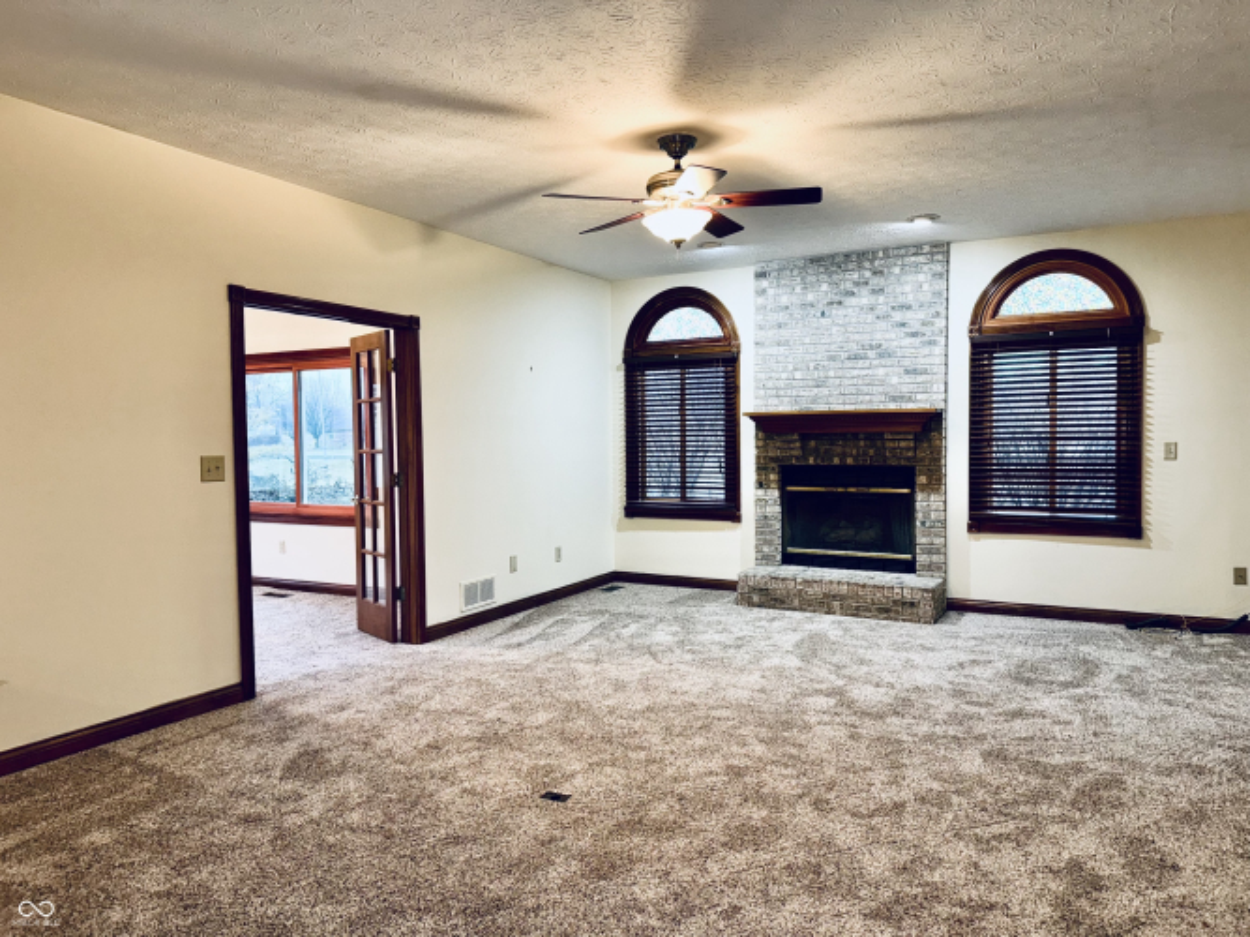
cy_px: 468
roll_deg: +0.3
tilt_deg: -2.7
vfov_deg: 56.8
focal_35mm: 24
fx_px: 866
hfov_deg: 71.6
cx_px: 625
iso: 64
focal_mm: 6.76
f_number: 1.78
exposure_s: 1/16
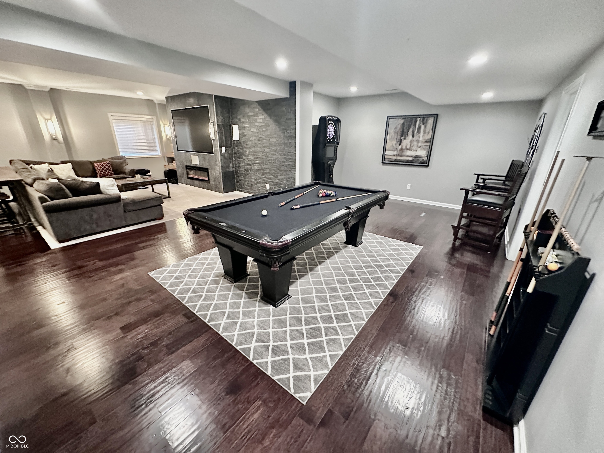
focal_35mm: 14
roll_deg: -0.8
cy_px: 226
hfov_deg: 102.1
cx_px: 302
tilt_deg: -20.2
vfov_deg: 85.7
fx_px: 244
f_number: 2.2
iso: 1000
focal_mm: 2.22
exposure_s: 1/60
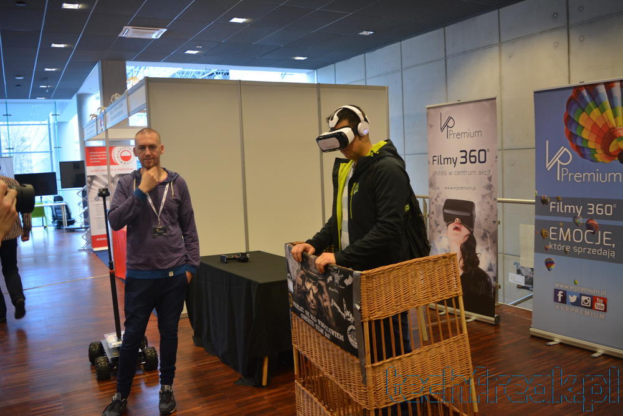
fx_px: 545
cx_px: 312
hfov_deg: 59.5
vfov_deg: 41.7
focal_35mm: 32
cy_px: 208
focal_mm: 21
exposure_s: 1/40
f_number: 3.8
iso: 800
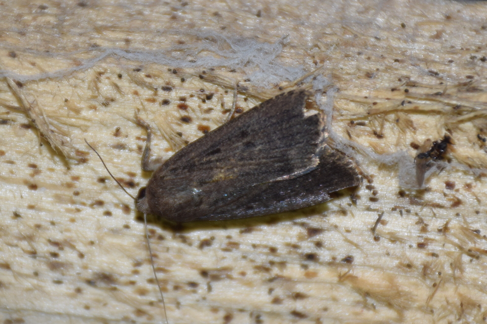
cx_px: 244
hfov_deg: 9.8
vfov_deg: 6.5
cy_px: 162
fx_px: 2840
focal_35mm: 210
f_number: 5.6
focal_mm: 140
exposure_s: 1/60
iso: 320
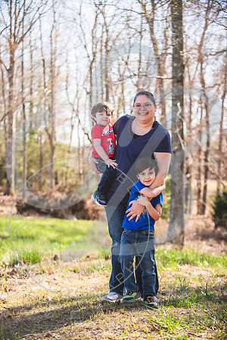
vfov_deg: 26.0
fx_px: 738
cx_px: 114
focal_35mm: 78
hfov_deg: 17.5
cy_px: 170
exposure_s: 1/500
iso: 100
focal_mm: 78
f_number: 2.8
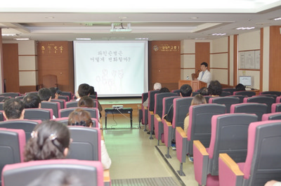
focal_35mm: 48
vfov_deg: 28.0
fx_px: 374
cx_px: 140
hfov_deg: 41.2
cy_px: 93
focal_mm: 32
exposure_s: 1/160
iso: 400
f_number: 2.8
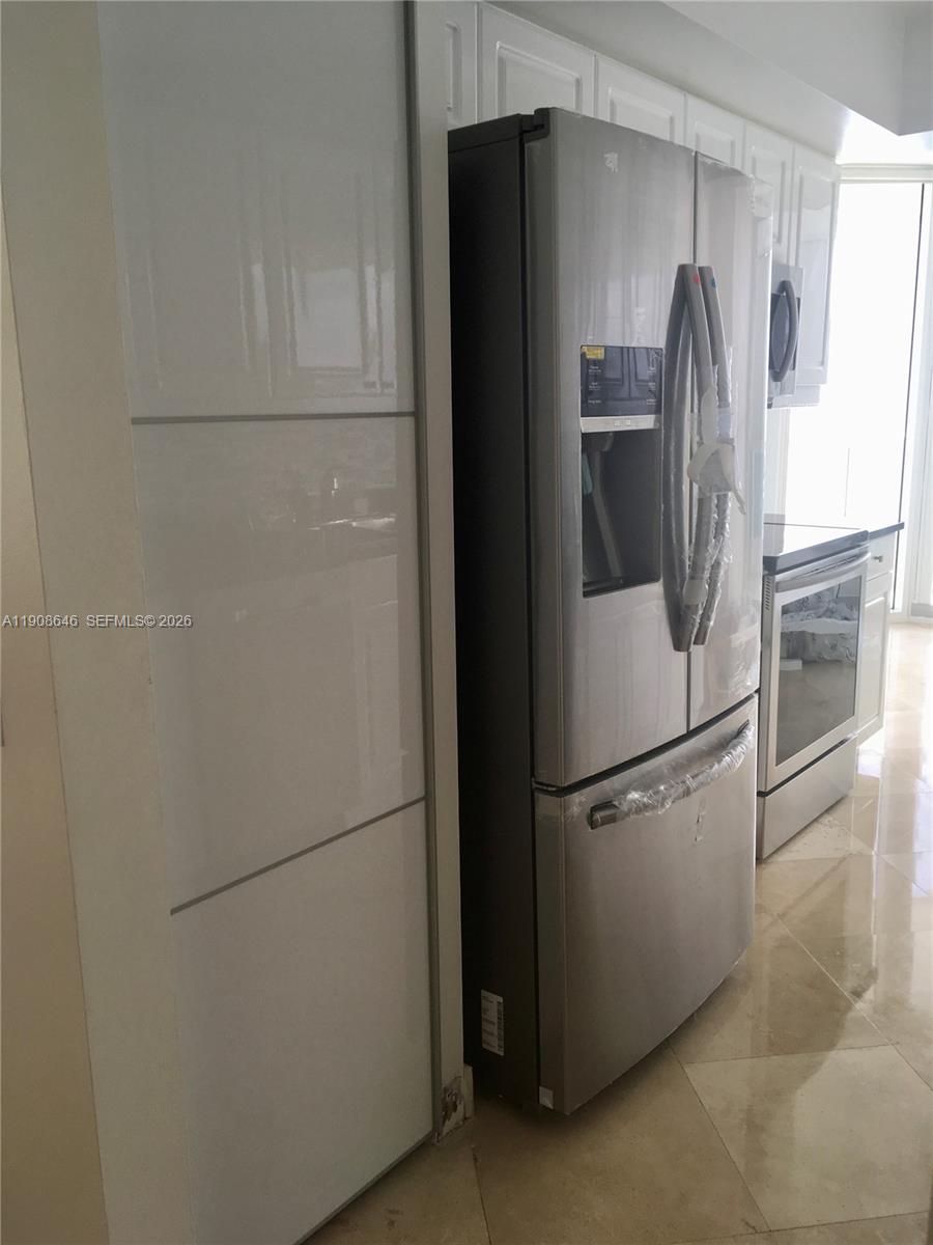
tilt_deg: -10.0
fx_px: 1042
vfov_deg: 61.7
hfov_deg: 48.2
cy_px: 622
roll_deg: +2.0
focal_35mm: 29
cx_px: 466
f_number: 2.2
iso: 32
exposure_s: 1/40
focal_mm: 4.15
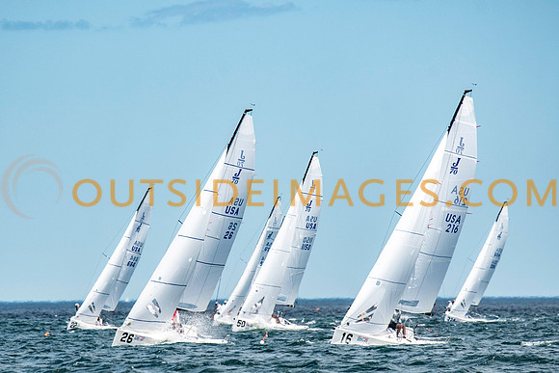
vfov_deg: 2.7
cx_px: 242
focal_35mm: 510
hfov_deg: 4.0
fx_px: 7915
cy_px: 211
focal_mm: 300
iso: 500
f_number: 5.6
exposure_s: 1/5000
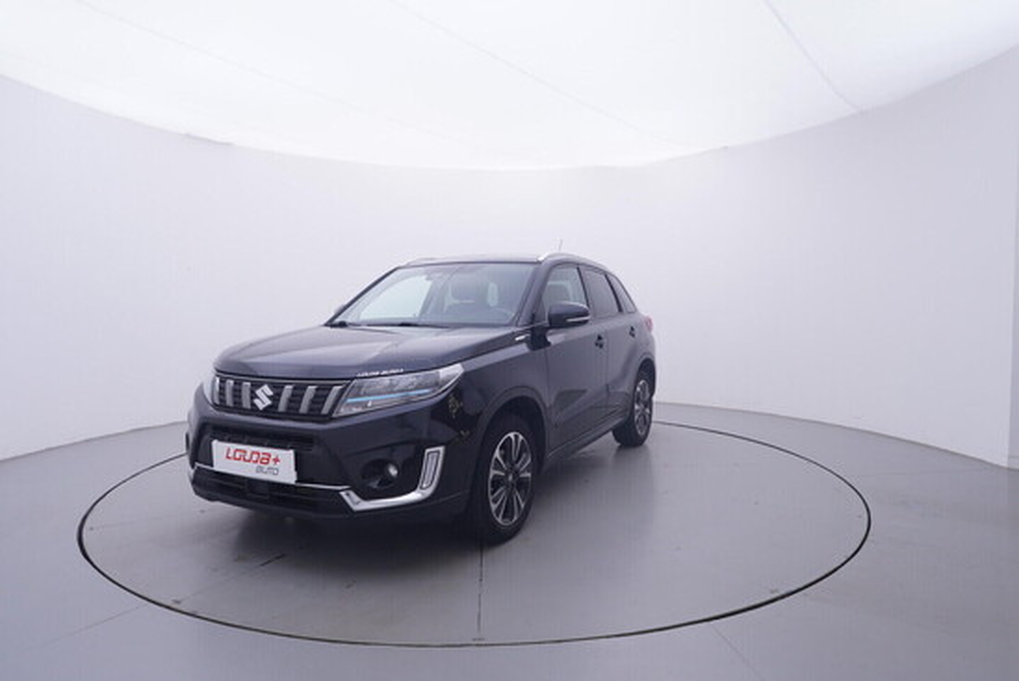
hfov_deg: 77.3
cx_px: 510
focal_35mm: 22
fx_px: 637
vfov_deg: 56.2
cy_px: 340
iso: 200
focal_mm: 15
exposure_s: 1/80
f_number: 5
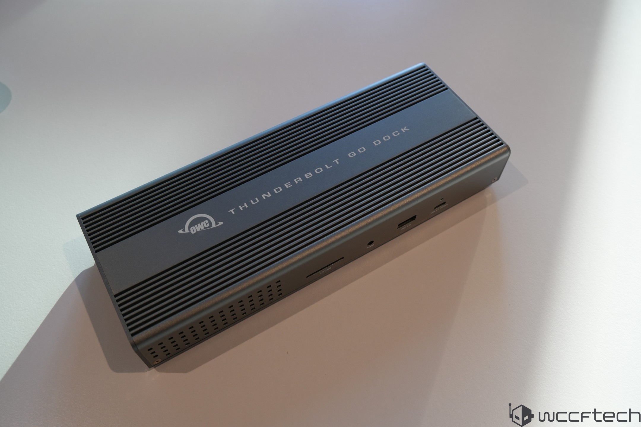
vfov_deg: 43.6
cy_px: 214
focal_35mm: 30
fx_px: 534
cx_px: 320
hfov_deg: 61.9
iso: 320
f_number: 4.5
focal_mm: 20
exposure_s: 1/60
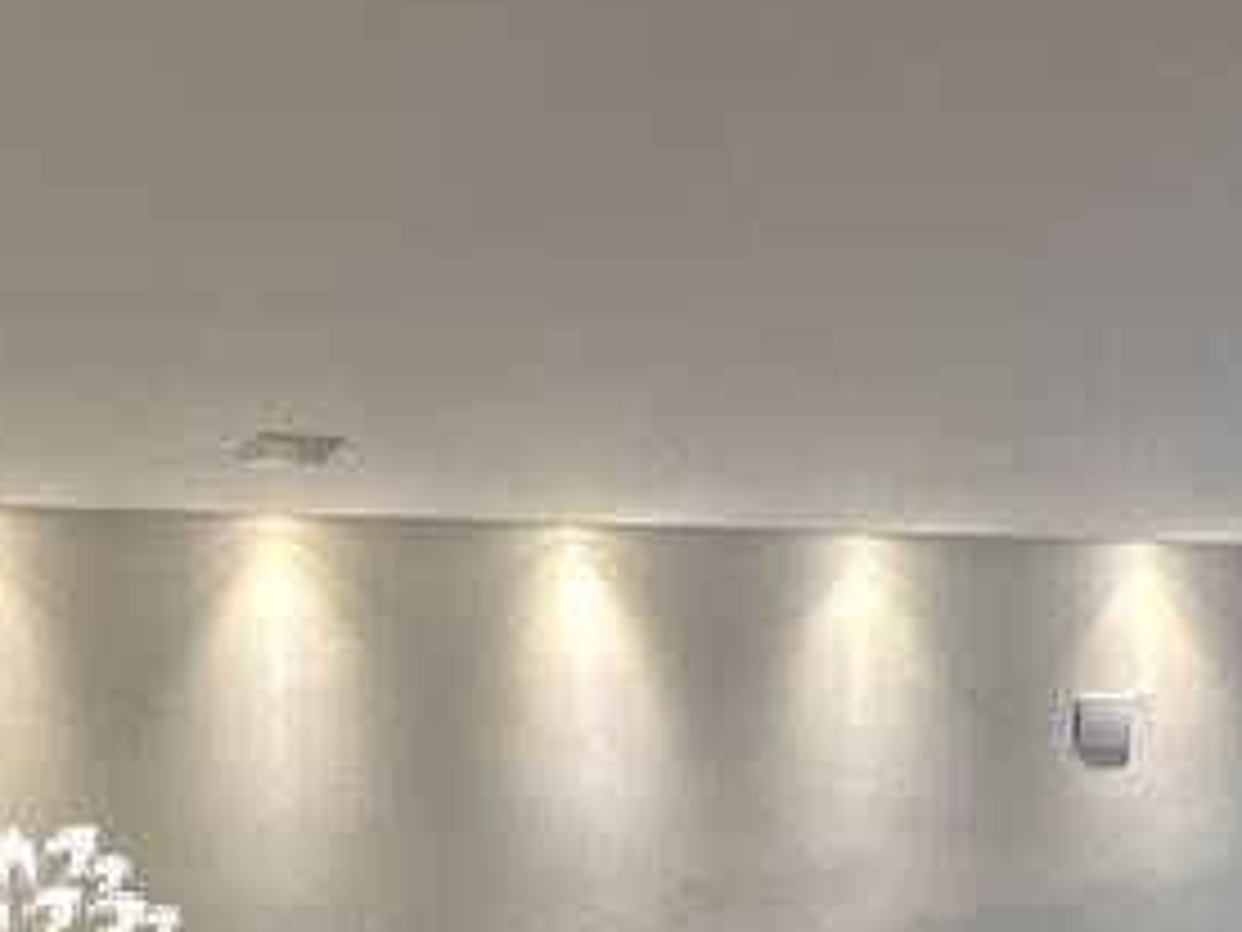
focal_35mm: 73
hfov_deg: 25.2
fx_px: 2619
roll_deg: +0.1
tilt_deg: +1.5
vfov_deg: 18.9
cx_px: -32
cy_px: 1175
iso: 200
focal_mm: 2.22
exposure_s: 1/60
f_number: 2.2
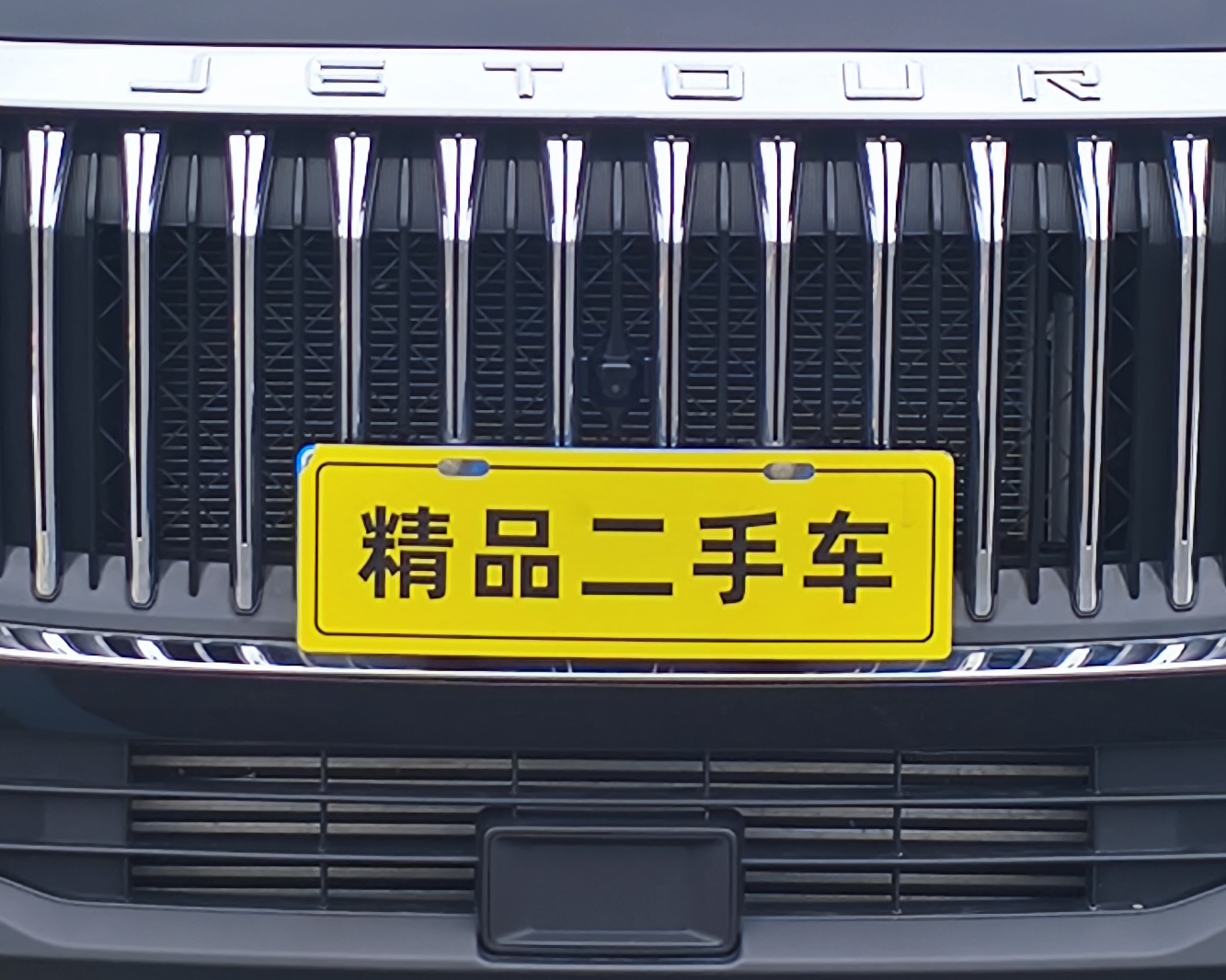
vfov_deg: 12.2
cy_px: 106
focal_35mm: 126
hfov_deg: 15.3
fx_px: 4571
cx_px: 587
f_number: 1.6
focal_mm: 5.84
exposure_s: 1/1008
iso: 80
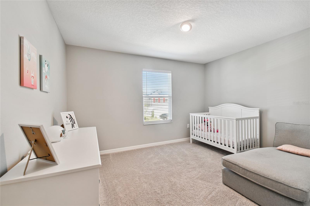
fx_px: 129
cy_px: 103
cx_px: 155
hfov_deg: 100.4
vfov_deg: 77.3
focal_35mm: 15
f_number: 8
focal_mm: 10
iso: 100
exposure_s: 1/5
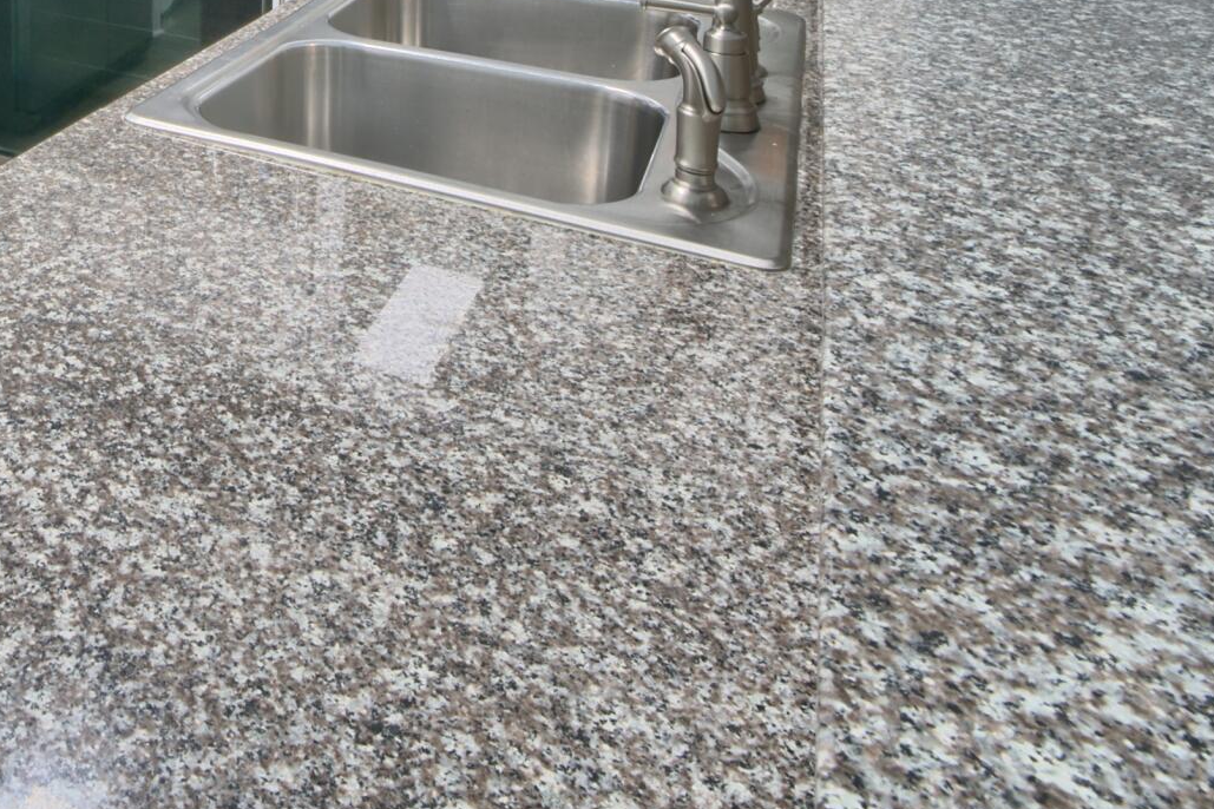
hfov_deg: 45.5
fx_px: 1180
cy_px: -231
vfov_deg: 30.3
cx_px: -11
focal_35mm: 35
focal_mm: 12
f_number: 19
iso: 200
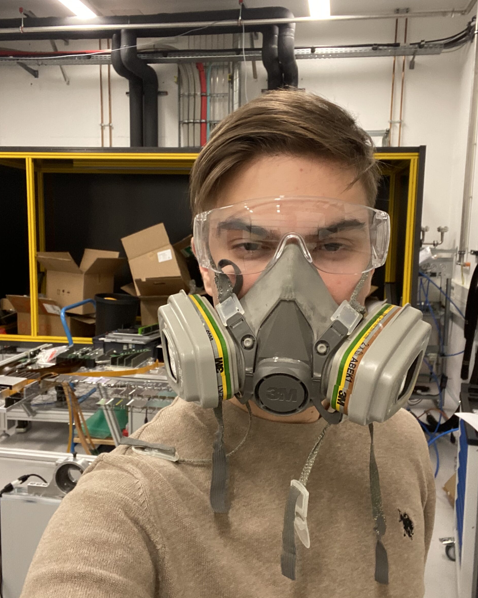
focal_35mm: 32
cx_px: 244
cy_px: 297
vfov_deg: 55.7
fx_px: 566
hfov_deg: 45.8
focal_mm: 2.71
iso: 250
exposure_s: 1/50
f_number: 2.2
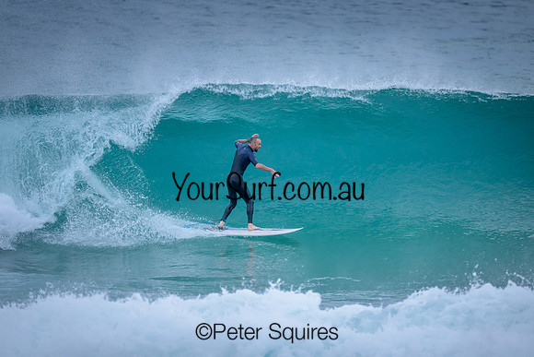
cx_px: 267
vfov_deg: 1.7
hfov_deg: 2.6
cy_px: 178
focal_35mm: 800
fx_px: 11869
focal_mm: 800
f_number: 6.3
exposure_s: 1/2000
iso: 1600
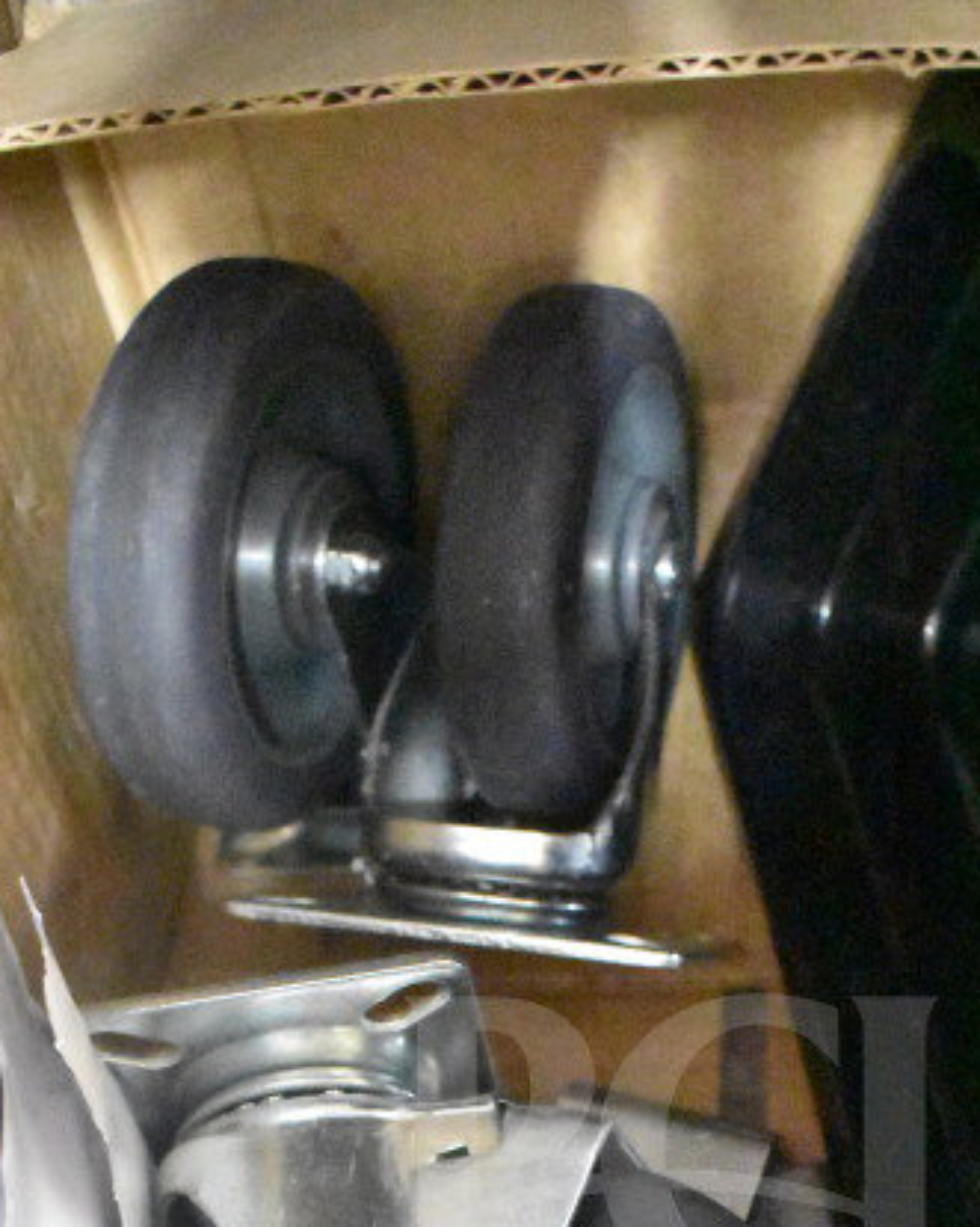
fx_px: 2031
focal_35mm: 56
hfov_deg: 26.9
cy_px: 1231
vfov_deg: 31.1
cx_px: 669
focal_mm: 18
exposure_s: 1/25
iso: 25600
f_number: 3.5
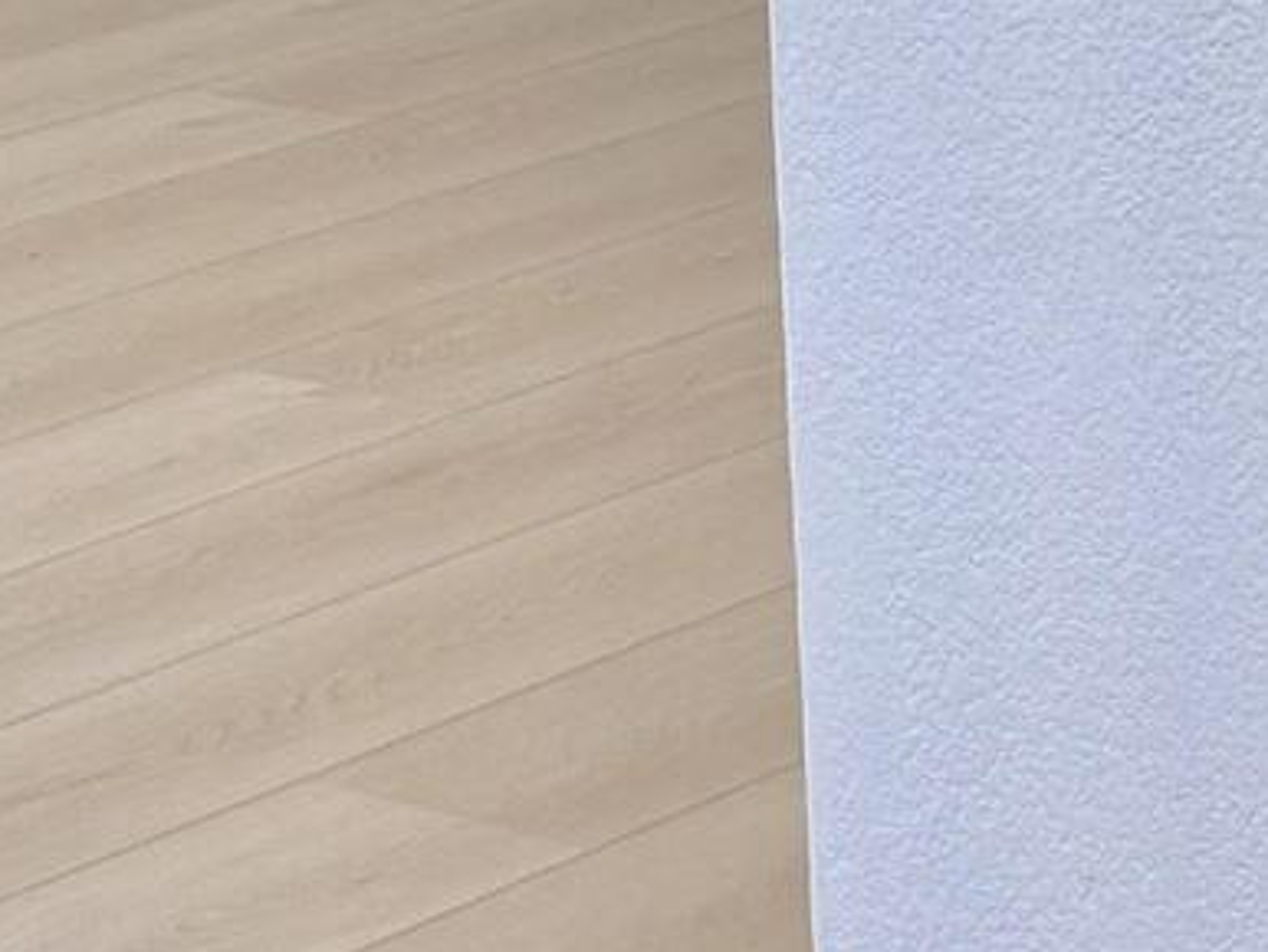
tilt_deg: -1.9
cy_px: -1270
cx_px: 759
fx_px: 7001
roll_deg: +2.4
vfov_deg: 7.3
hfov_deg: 10.3
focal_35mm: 191
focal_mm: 6.76
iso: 64
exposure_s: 1/250
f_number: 1.78
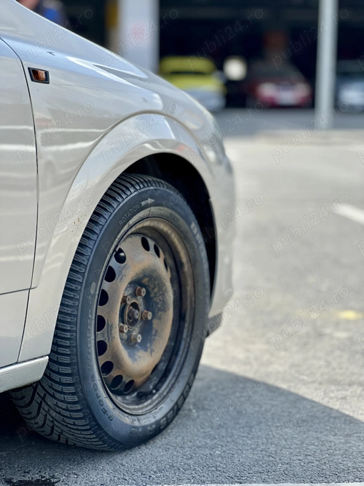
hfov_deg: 19.1
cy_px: 243
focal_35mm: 77
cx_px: 182
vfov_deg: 25.3
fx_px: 1080
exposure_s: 1/288
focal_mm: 9
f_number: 2.8
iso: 25
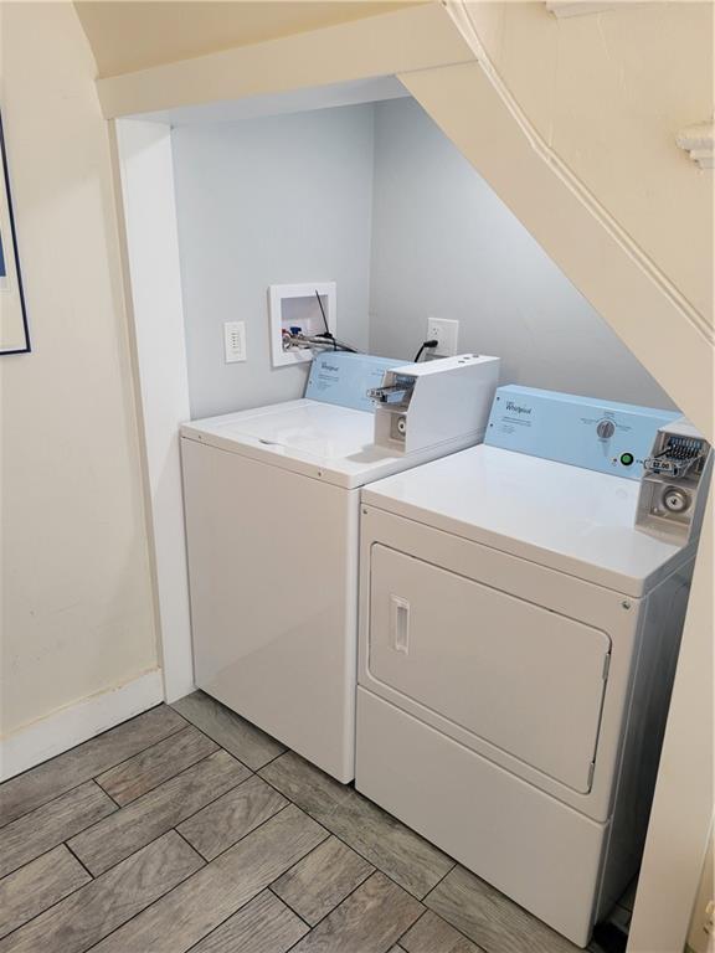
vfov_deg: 67.3
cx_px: 358
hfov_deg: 53.1
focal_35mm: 26
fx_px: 716
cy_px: 476
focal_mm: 5.4
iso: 125
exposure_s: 1/120
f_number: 1.8
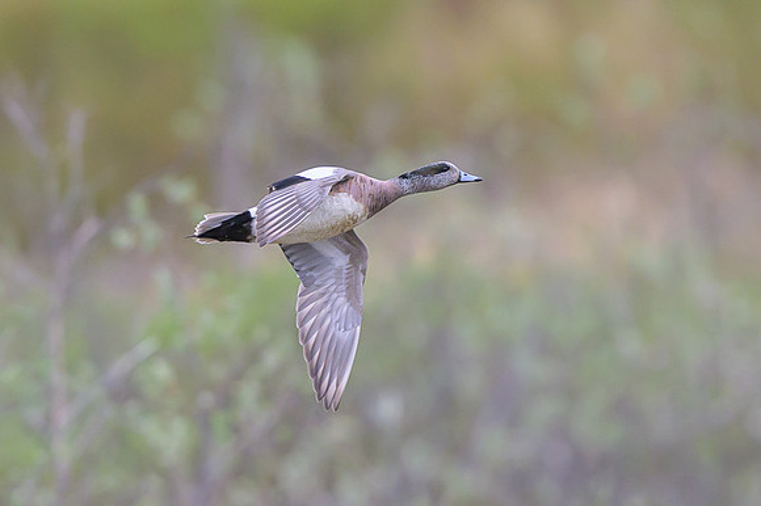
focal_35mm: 966
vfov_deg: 1.4
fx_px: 20412
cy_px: 241
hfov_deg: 2.1
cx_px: 319
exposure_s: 1/2000
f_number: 4
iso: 1600
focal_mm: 400
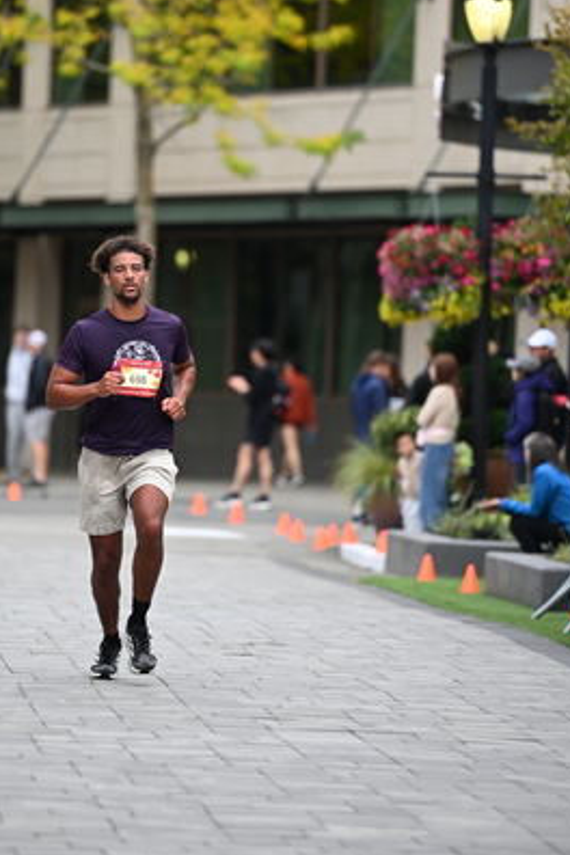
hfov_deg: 4.9
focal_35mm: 278
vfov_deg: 7.4
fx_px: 6602
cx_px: 219
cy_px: 335
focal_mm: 200
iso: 640
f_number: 2.8
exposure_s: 1/2000
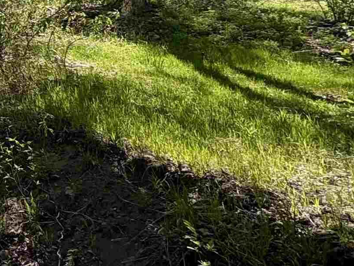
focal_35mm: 53
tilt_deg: +0.7
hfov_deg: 21.6
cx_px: -295
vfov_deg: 25.7
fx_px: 542
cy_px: -17
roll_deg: -1.0
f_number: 2.2
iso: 50
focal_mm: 2.22
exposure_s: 1/787
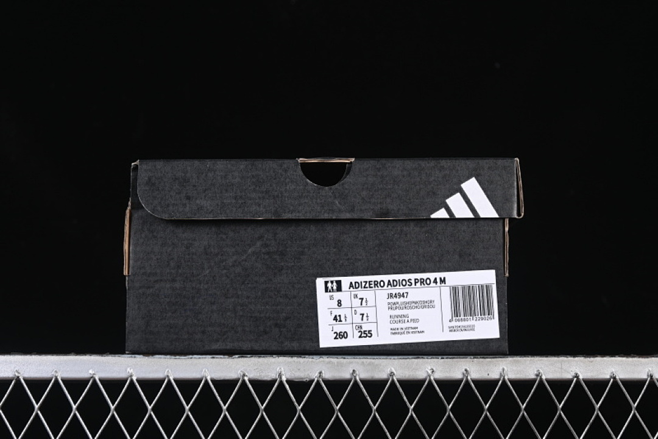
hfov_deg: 27.0
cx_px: 329
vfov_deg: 18.2
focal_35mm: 75
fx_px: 1371
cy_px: 220
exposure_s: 1/60
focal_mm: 50
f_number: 6.3
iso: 160
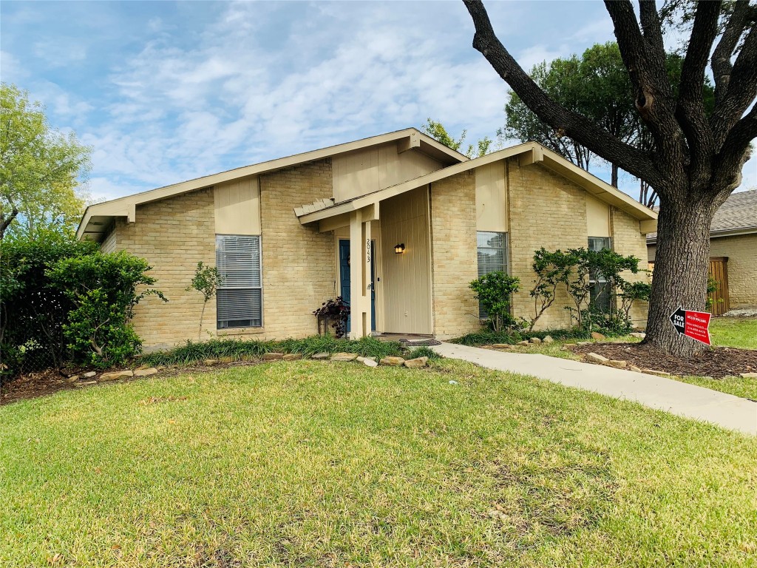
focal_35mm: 26
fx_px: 569
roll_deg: +1.1
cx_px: 378
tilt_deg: +1.3
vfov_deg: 53.1
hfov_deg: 67.3
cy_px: 284
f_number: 1.8
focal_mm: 4.25
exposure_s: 1/1111
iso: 25
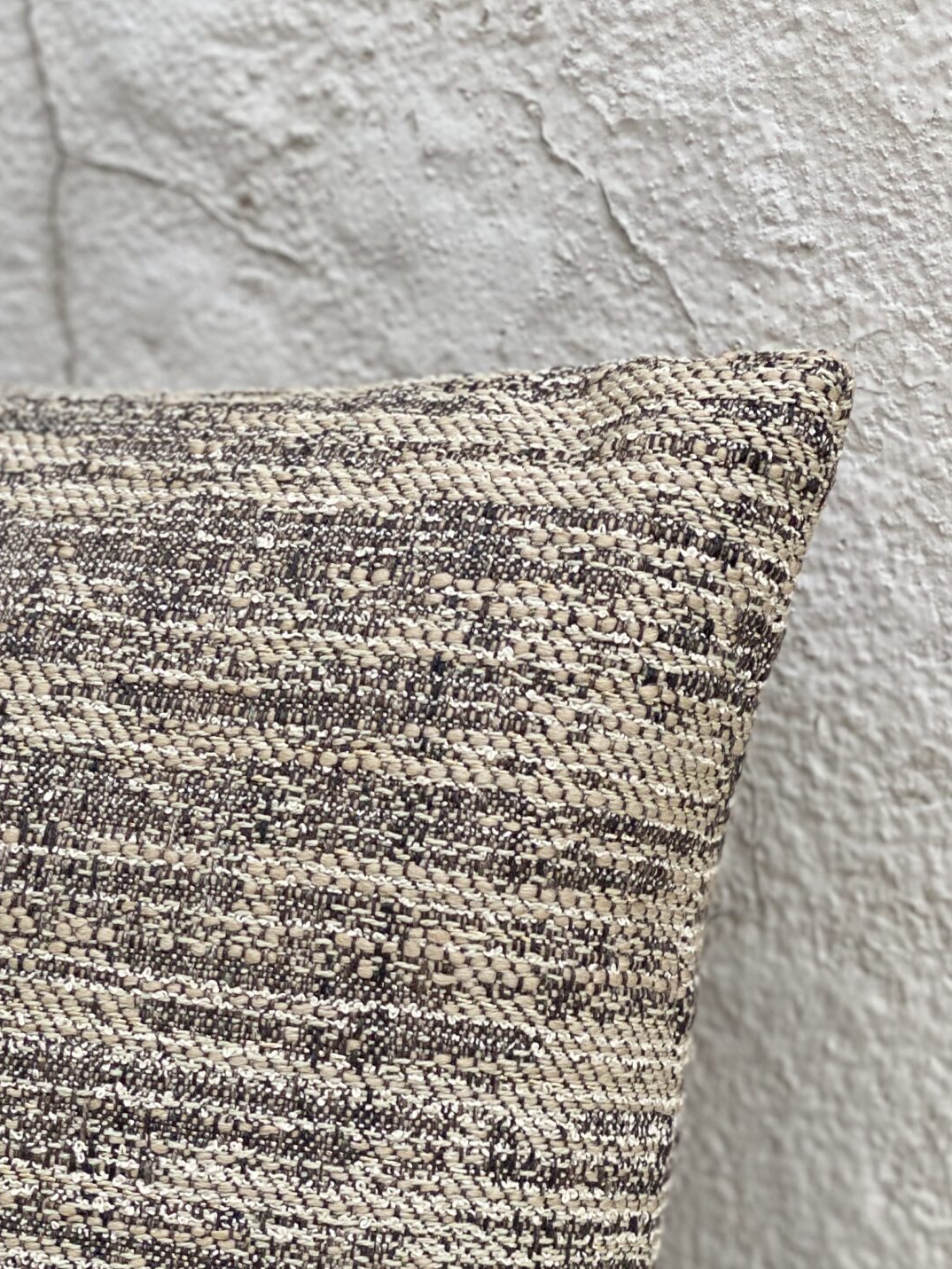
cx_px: 275
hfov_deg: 15.8
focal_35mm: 93
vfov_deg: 21.0
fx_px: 3409
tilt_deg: -17.1
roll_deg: +1.9
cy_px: 802
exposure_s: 1/122
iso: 64
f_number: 2
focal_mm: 6
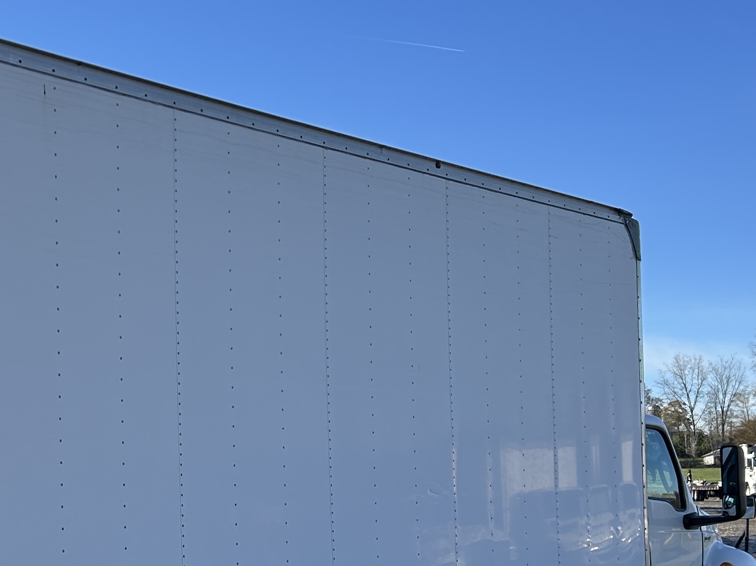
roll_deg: +0.5
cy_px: 456
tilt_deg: +3.5
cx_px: 118
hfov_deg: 28.2
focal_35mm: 67
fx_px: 1463
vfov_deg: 21.6
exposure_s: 1/3356
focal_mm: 5.7
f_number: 1.5
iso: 50
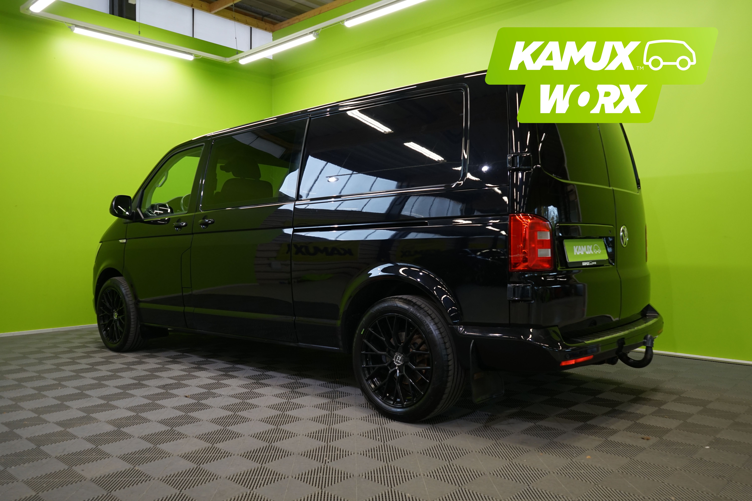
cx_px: 376
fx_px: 606
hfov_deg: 63.7
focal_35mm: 29
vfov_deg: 45.0
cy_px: 250
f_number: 6.3
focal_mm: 29
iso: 640
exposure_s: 1/30
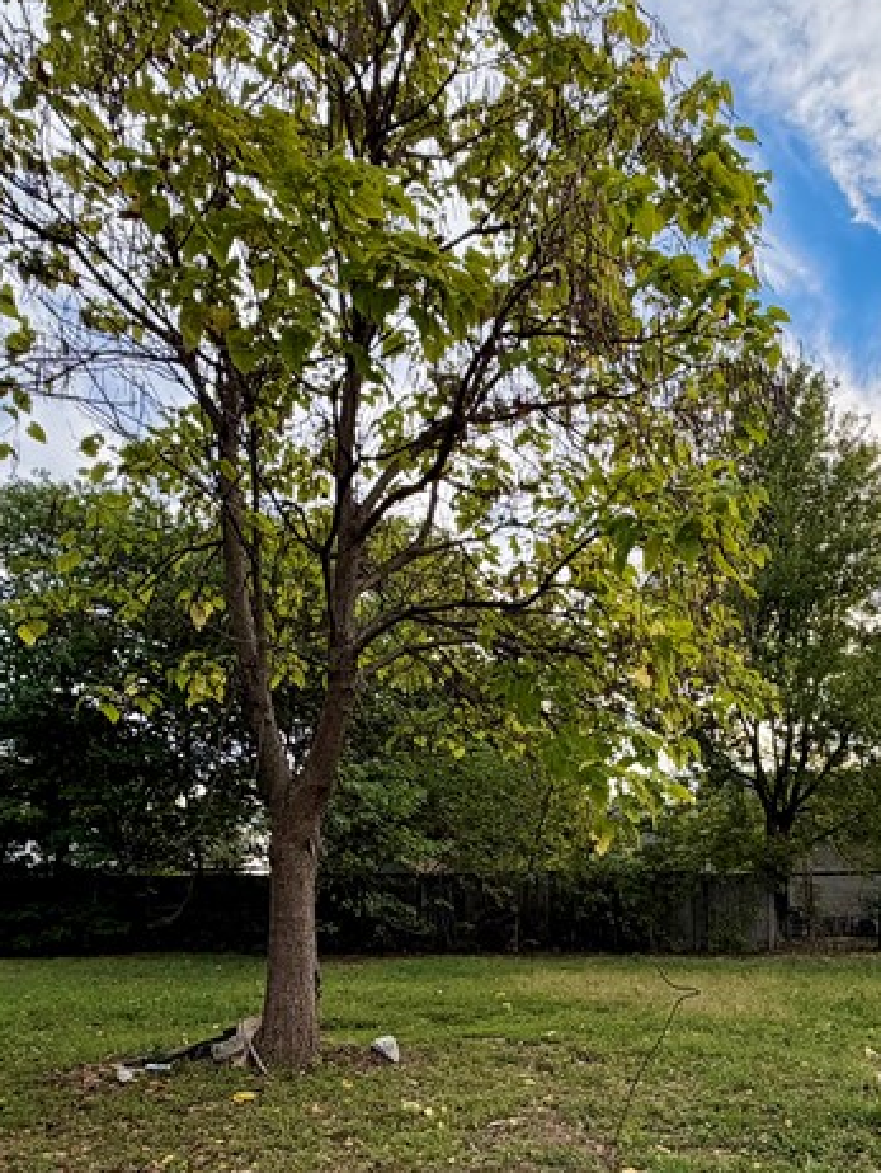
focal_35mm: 31
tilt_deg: +4.0
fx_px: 1051
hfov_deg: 44.4
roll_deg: +1.0
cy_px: 820
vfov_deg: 56.5
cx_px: 627
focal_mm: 2.22
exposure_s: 1/527
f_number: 2.2
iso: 40
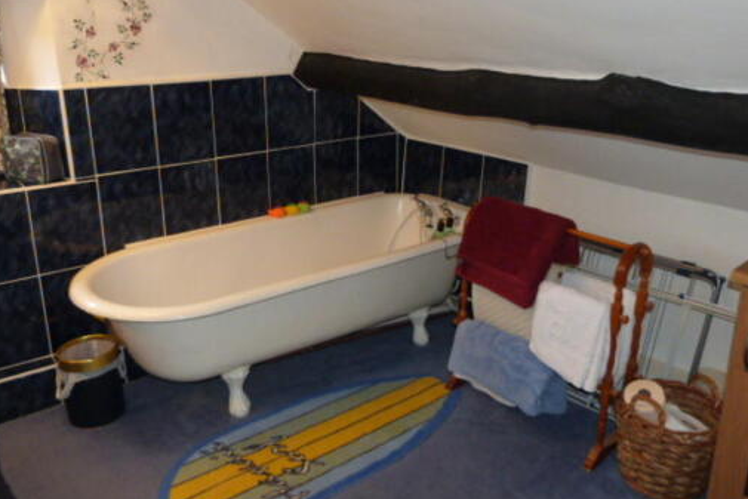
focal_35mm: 30
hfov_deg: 61.9
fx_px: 623
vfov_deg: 43.5
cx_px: 353
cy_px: 212
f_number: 2.8
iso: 400
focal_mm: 4.5
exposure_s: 1/60
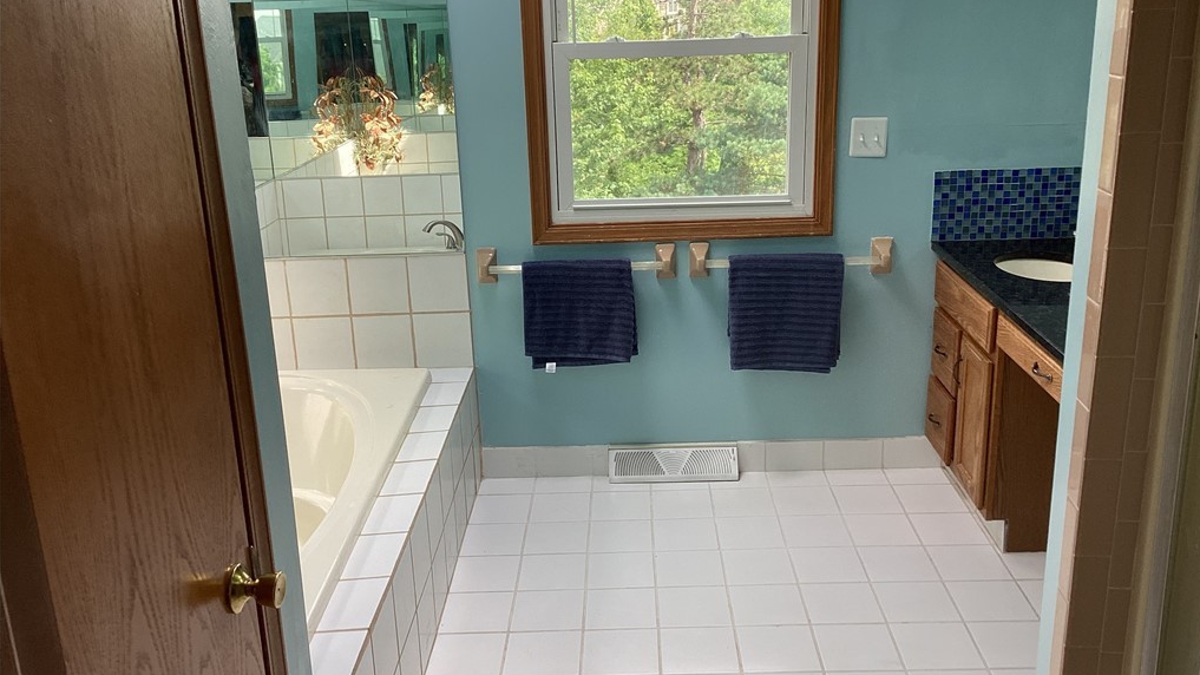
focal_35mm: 34
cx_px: 603
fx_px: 1082
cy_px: 309
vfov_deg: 34.6
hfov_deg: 58.0
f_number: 2.4
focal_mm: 3.3
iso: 40
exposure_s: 1/100
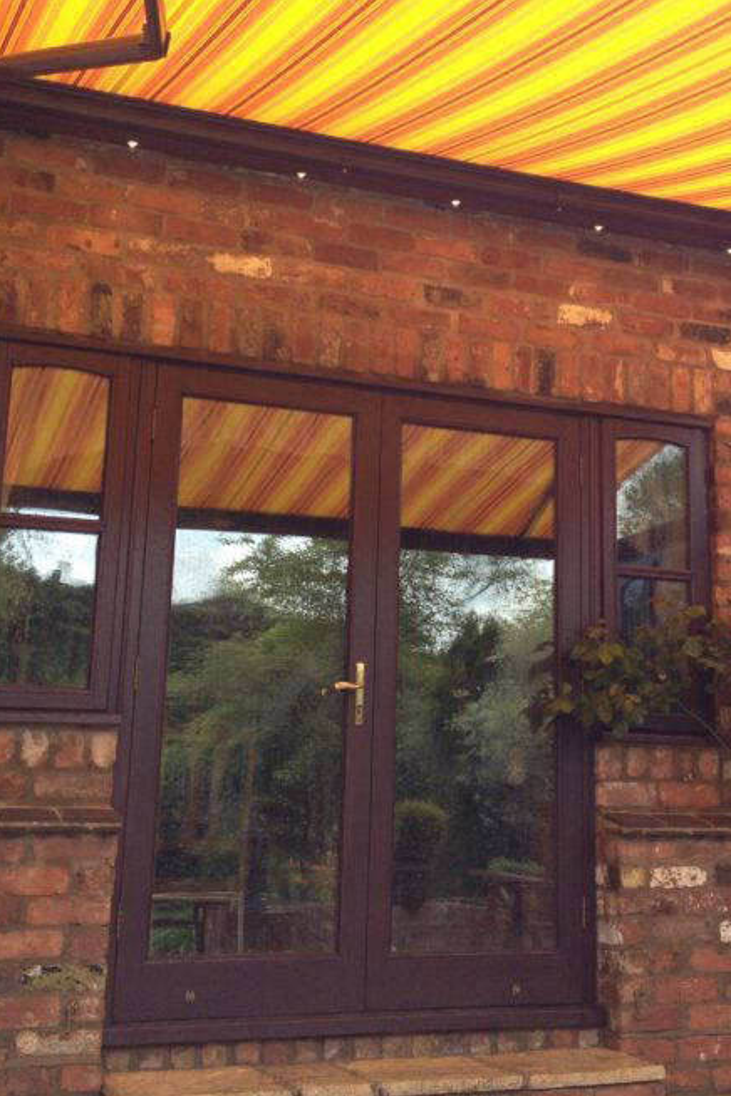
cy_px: 454
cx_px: 530
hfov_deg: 23.6
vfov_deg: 35.0
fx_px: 1736
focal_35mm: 57
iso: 64
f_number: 2.4
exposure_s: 1/185
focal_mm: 4.28
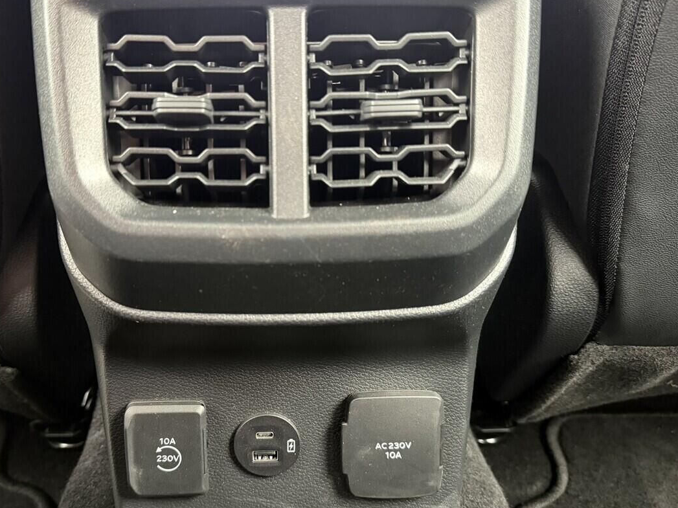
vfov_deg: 42.9
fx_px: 646
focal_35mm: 33
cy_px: 239
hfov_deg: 55.0
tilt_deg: -28.8
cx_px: 276
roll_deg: -0.4
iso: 1000
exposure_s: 1/33
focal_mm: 6.76
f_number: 1.78
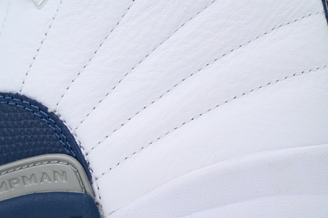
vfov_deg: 13.4
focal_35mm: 102
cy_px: 109
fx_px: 929
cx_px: 164
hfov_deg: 20.0
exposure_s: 1/100
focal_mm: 102
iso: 400
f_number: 10
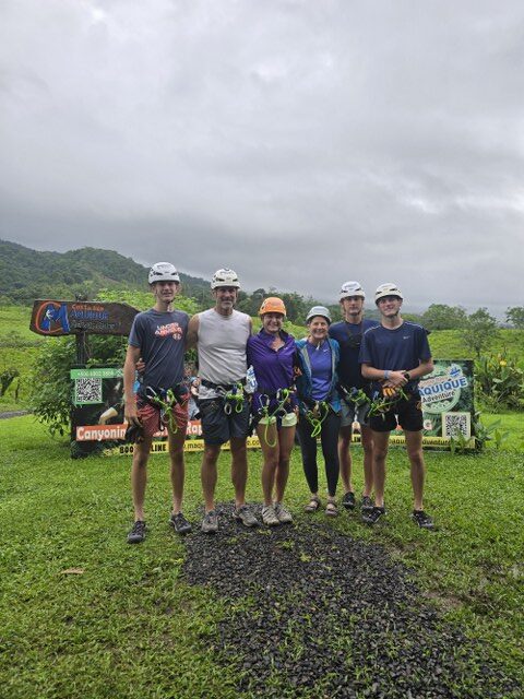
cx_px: 262
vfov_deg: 73.9
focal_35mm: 23
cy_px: 350
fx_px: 464
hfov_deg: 58.9
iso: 12
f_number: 1.7
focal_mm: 6.3
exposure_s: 1/180
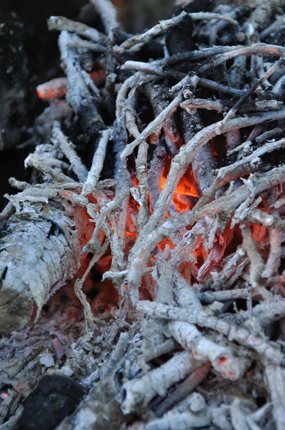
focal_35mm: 199
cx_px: 173
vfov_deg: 10.4
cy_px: 186
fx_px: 2365
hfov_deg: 6.9
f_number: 5.6
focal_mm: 105
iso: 200
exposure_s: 1/60
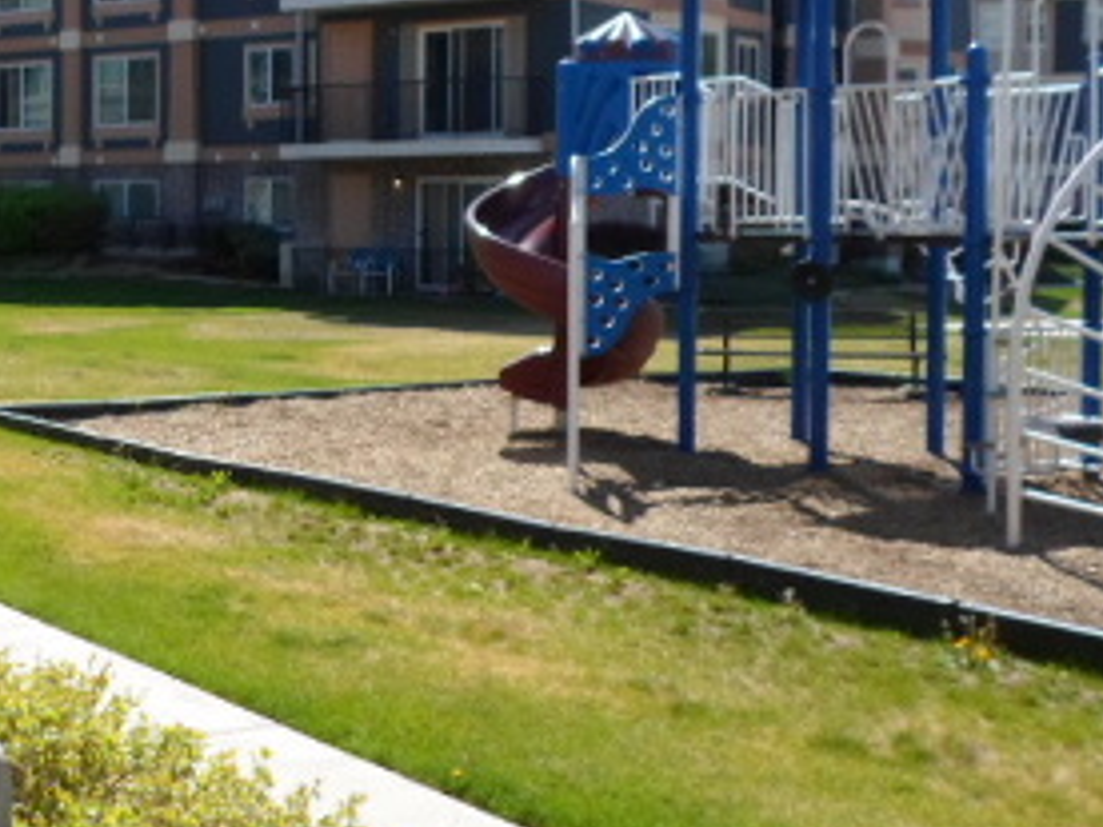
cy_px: 248
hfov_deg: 32.1
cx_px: 184
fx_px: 1848
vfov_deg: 25.0
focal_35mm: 58
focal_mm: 4.5
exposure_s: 1/1000
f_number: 2.5
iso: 80
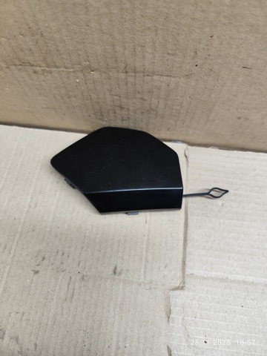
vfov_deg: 73.9
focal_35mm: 23
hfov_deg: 58.9
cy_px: 178
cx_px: 134
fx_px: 237
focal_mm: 6.19
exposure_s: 1/100
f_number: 1.65
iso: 400
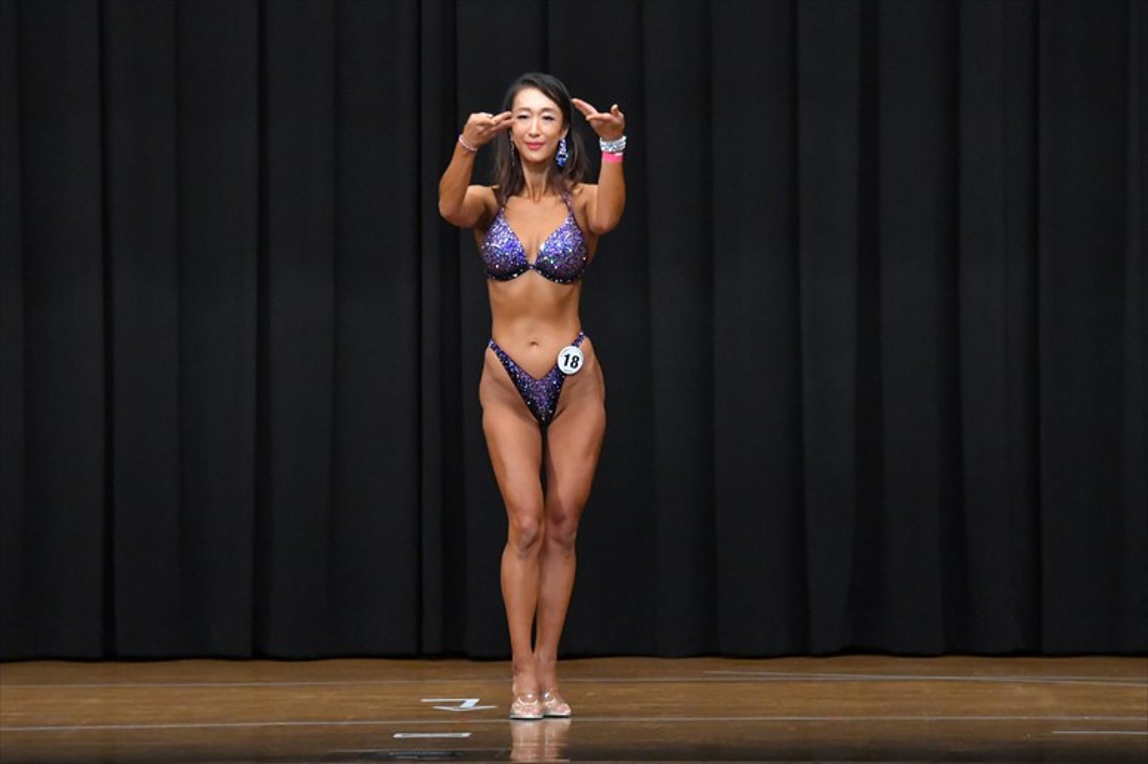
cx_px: 574
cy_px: 382
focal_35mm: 217
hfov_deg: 9.5
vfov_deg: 6.3
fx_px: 6917
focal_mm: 145
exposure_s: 1/400
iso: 8000
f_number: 5.6
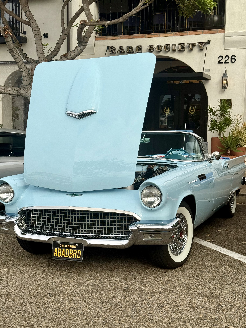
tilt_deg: -5.1
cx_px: 123
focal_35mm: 48
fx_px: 455
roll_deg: -1.5
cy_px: 164
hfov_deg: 30.3
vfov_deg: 39.7
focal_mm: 6.76
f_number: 1.78
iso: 80
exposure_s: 1/1513
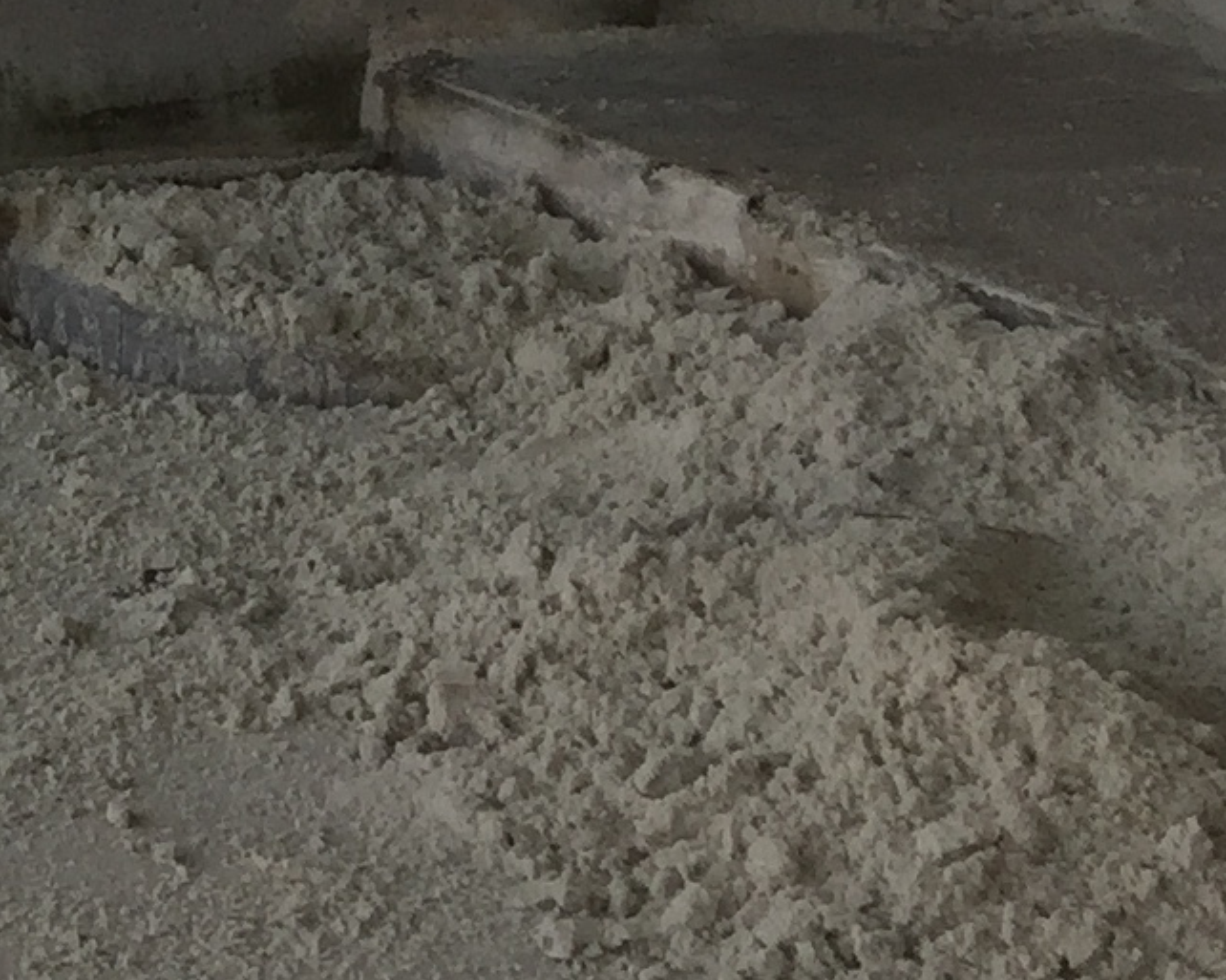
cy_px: -1007
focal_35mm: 144
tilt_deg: -1.8
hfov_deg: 11.5
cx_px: -1501
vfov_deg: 9.9
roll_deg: -0.8
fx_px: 5223
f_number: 2.2
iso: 32
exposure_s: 1/408
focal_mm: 4.15
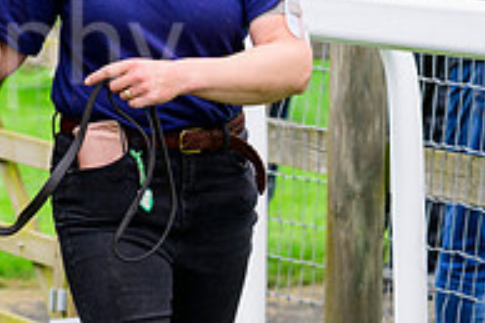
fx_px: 6448
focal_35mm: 479
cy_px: -74
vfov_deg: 2.9
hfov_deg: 4.3
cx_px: -135
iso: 1000
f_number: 6.3
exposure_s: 1/1250
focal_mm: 160
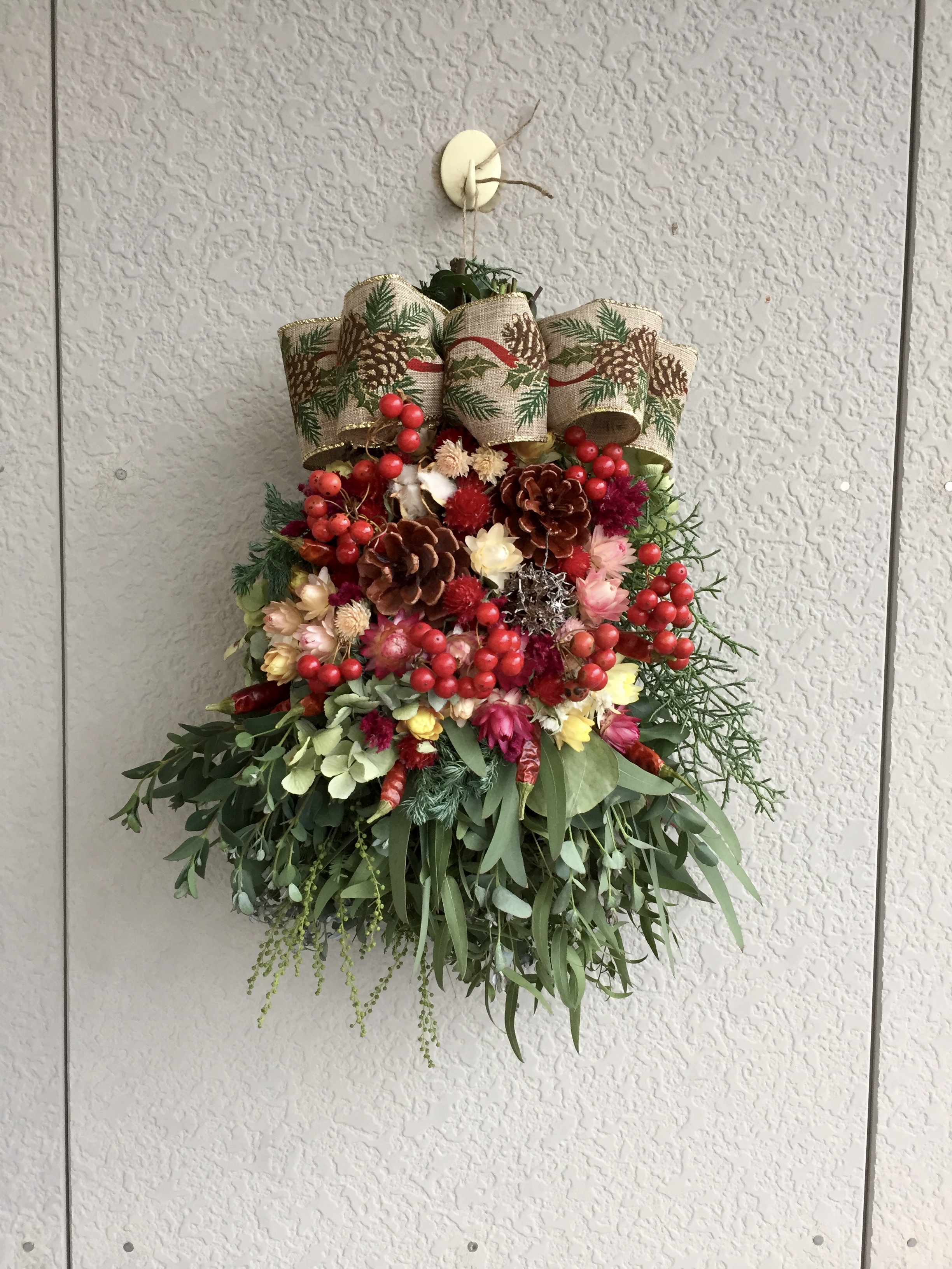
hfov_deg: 48.2
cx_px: 476
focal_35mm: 29
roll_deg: -0.4
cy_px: 634
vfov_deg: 61.7
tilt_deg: -4.8
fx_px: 1063
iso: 40
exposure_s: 1/30
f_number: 2.2
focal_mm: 4.15
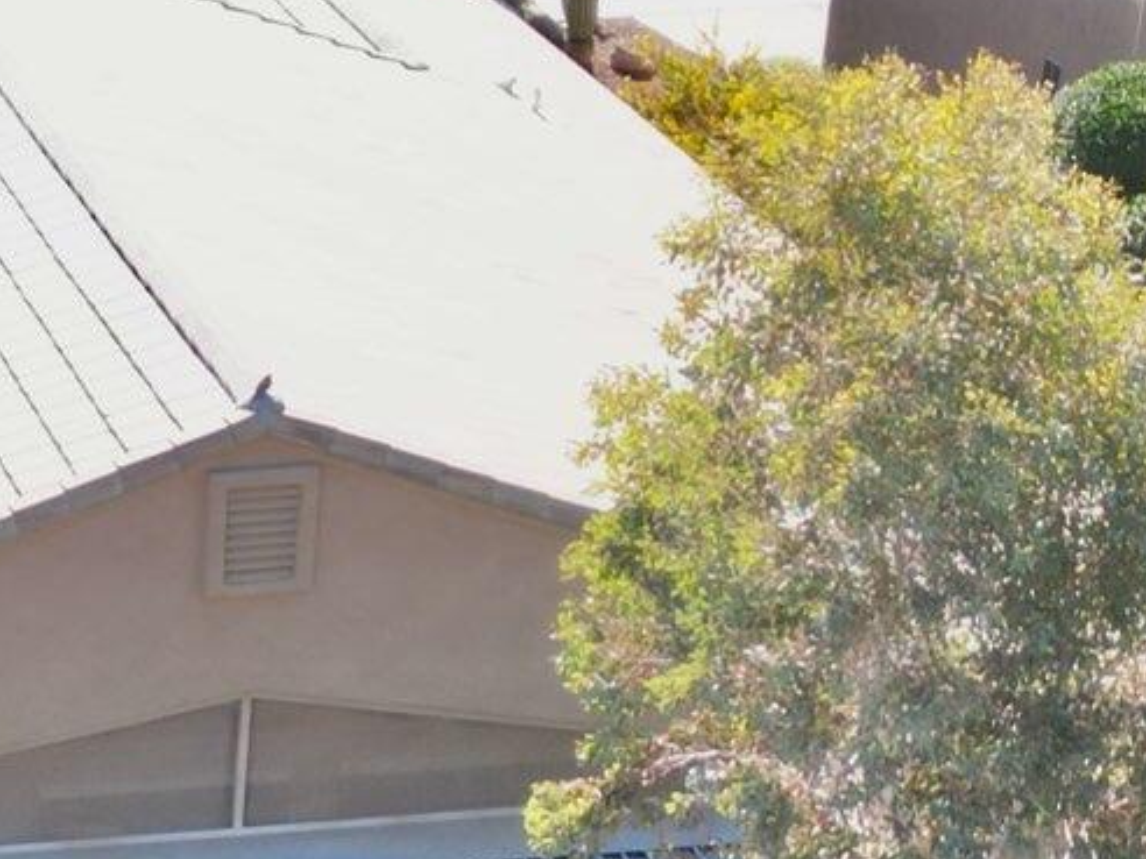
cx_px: 259
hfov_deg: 24.7
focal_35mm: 78
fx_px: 2582
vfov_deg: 18.0
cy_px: 1031
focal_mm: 6.72
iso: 160
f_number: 1.7
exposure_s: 1/320
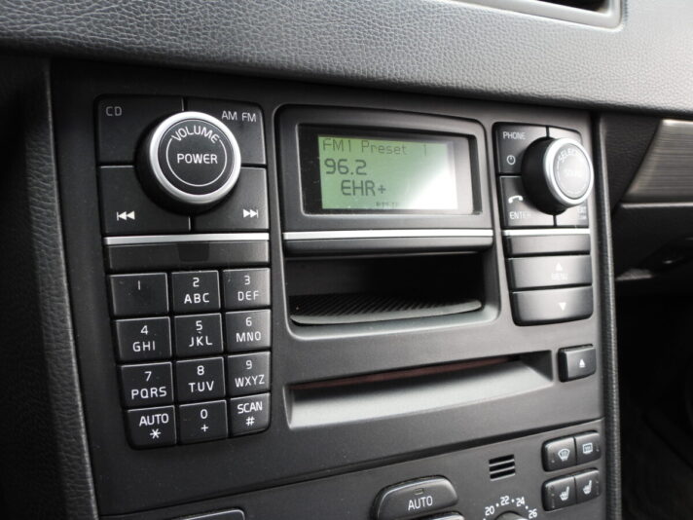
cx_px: 346
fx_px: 701
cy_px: 260
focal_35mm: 35
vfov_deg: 40.7
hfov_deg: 52.6
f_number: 3.2
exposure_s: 1/40
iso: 100
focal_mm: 6.3
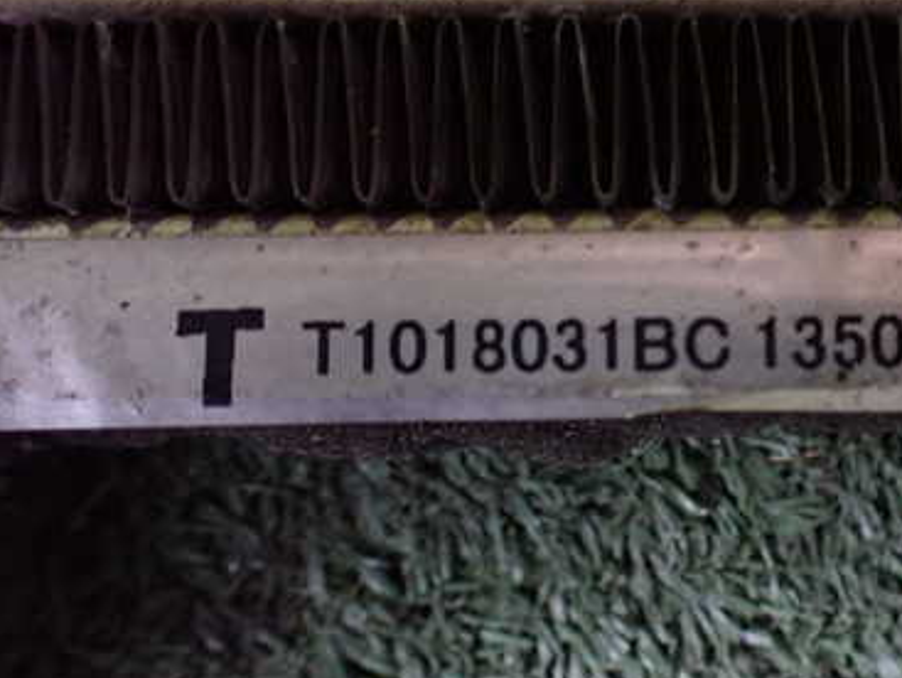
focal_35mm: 49
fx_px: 1278
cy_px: 341
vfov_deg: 29.7
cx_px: 730
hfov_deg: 37.4
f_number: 2.3
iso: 800
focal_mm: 5.4
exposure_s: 1/40
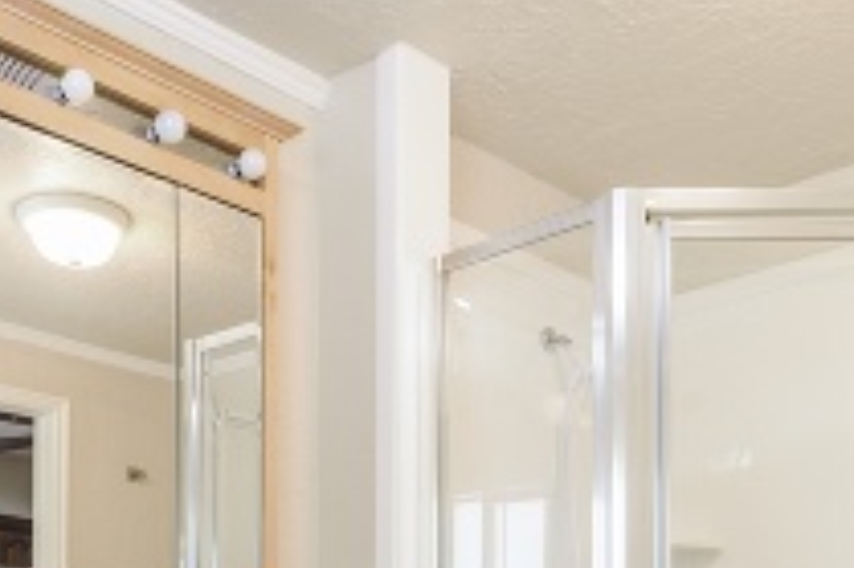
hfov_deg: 42.6
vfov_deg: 24.7
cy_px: 774
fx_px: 1090
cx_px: 343
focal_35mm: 46
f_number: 8
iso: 200
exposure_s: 1/5
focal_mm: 10
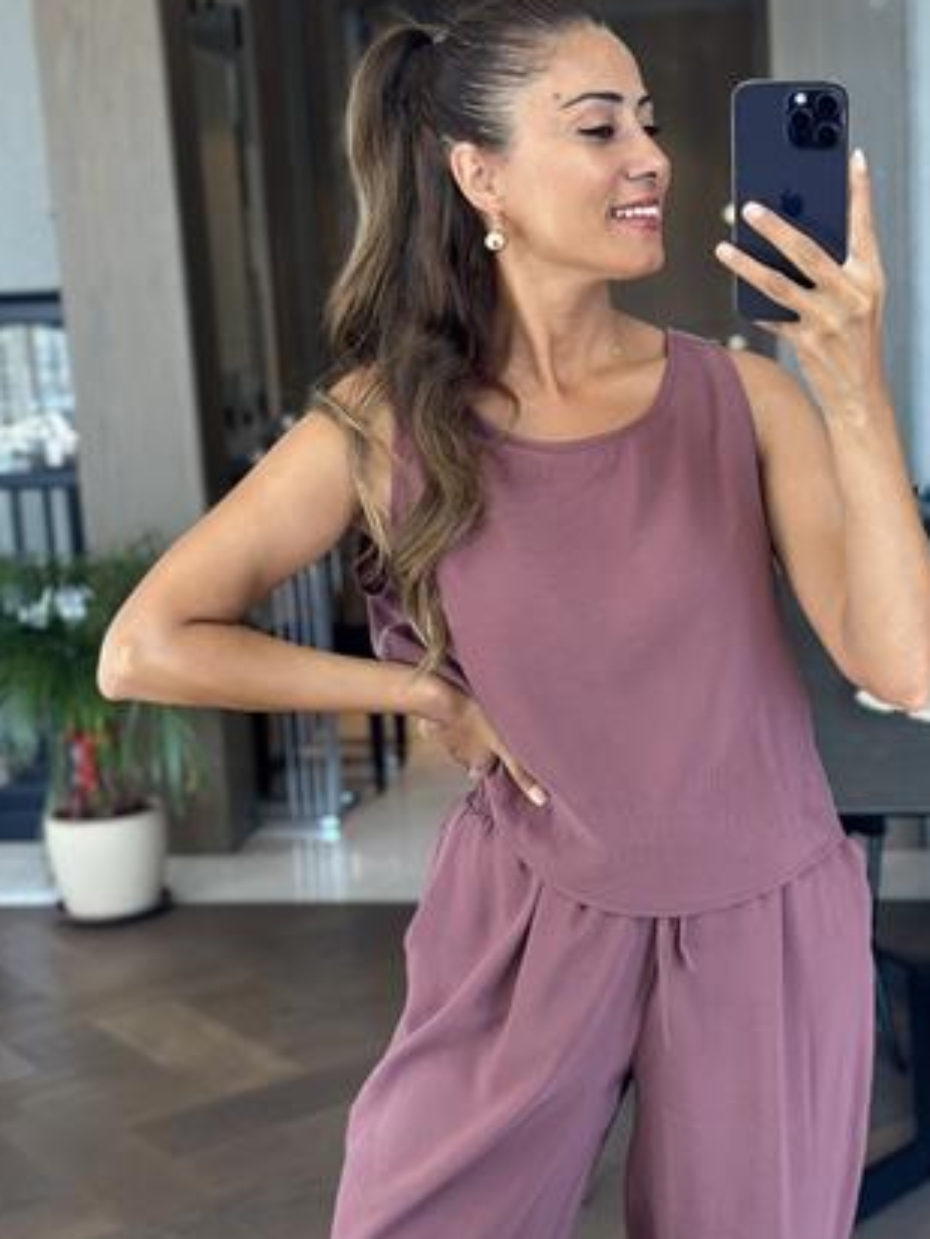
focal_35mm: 59
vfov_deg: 32.7
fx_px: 2113
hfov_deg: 24.8
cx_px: 551
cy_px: 638
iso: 100
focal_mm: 6.86
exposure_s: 1/121
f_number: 1.78
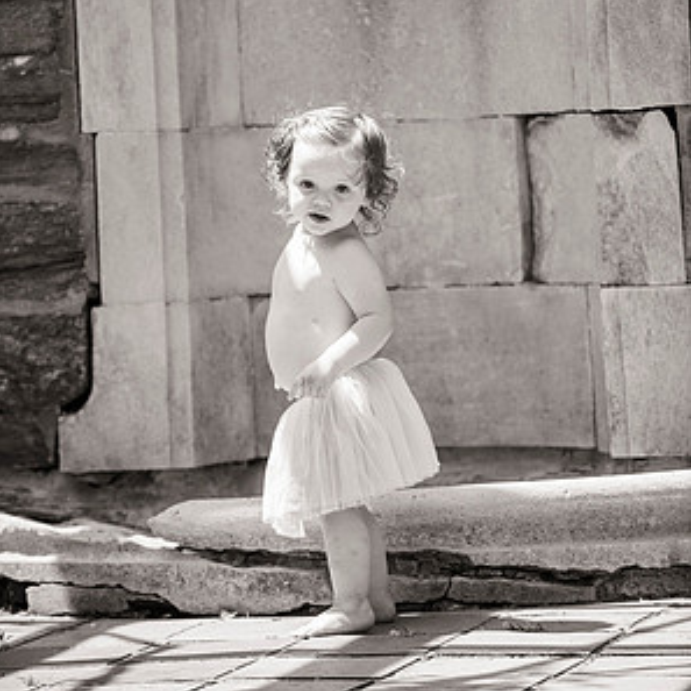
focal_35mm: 193
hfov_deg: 9.1
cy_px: 198
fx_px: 4359
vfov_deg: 9.1
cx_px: 344
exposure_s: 1/2000
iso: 640
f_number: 3.5
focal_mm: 150
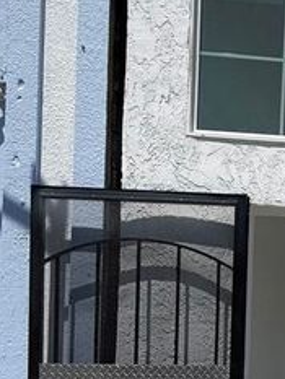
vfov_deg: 43.4
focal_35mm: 40
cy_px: 329
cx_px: 326
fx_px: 439
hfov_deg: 31.3
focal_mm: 2.22
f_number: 2.2
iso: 64
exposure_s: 1/4762
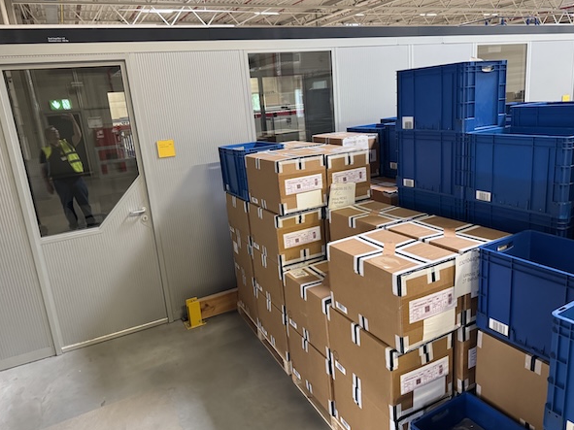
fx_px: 431
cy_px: 209
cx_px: 290
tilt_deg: -11.1
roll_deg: +5.6
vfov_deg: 53.0
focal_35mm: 26
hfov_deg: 67.3
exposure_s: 1/50
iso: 500
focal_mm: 6.76
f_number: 1.78
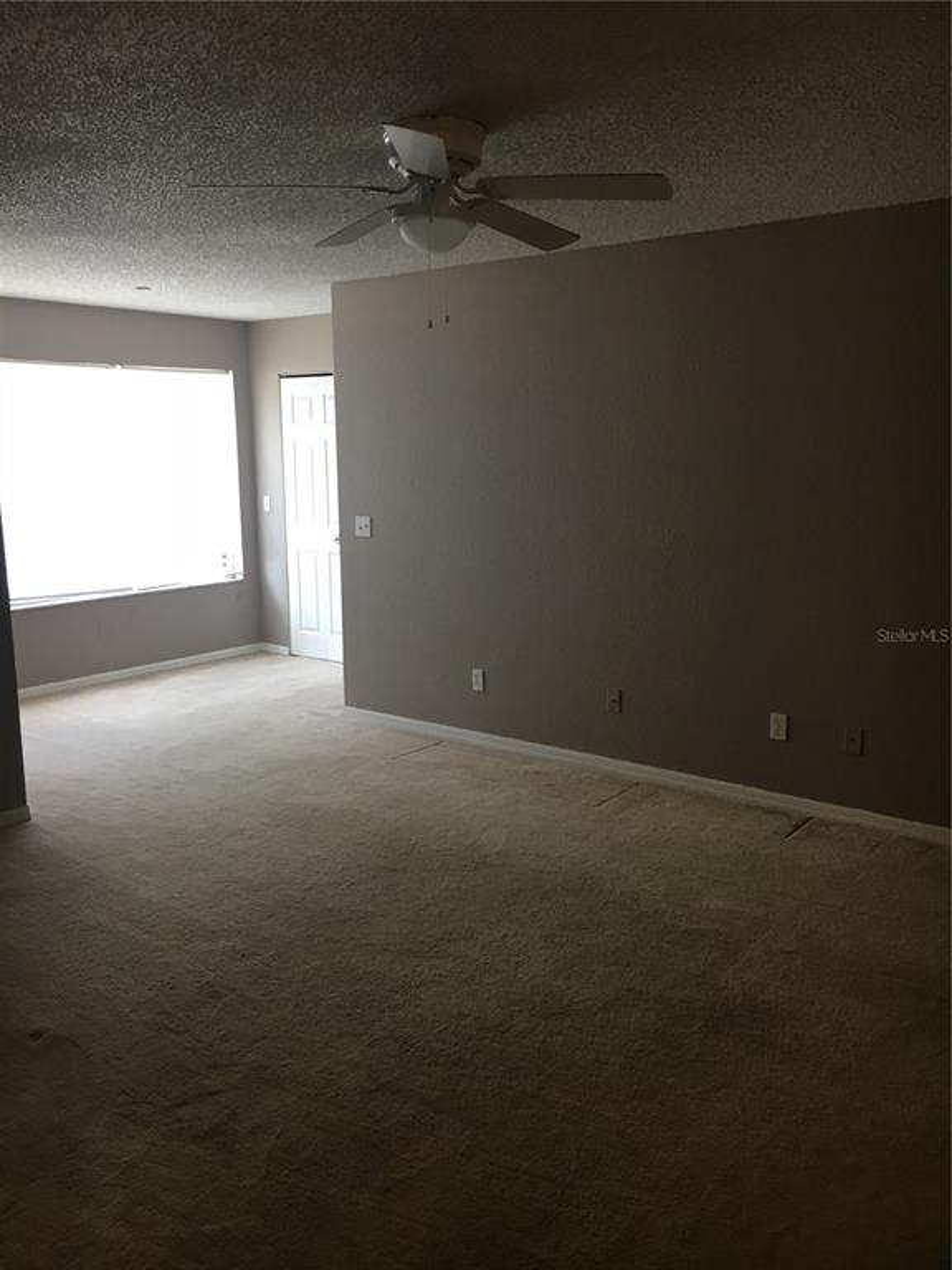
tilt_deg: -10.6
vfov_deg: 61.7
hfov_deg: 48.2
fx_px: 1063
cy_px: 635
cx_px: 476
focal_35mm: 29
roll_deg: +0.1
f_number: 2.2
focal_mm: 4.15
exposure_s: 1/30
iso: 80
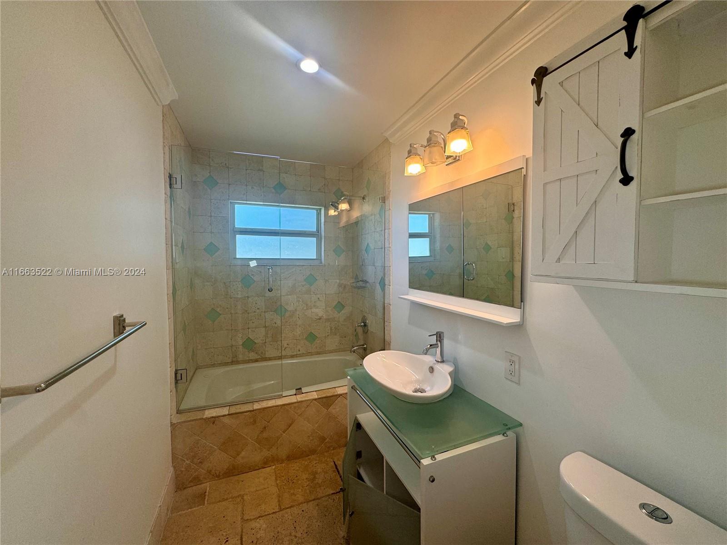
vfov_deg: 85.7
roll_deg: -0.3
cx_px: 364
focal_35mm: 14
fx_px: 294
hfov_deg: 102.1
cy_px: 272
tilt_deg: -3.1
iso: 80
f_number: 2.2
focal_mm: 2.22
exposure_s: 1/120
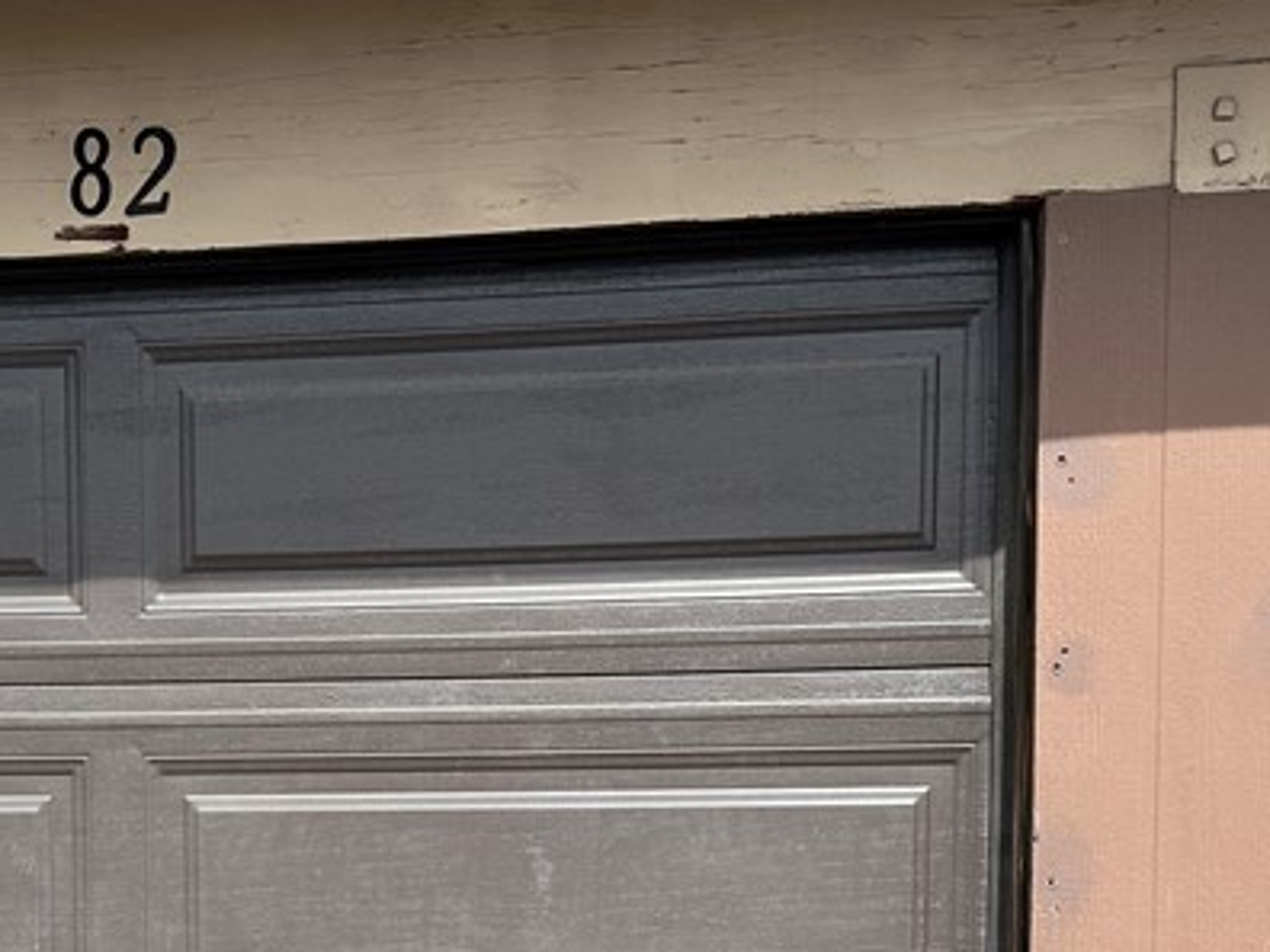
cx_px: 244
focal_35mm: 62
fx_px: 2275
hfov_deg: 30.4
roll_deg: +0.3
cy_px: 987
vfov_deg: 22.6
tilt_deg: -4.3
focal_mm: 6.86
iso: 80
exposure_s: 1/2410
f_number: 1.78
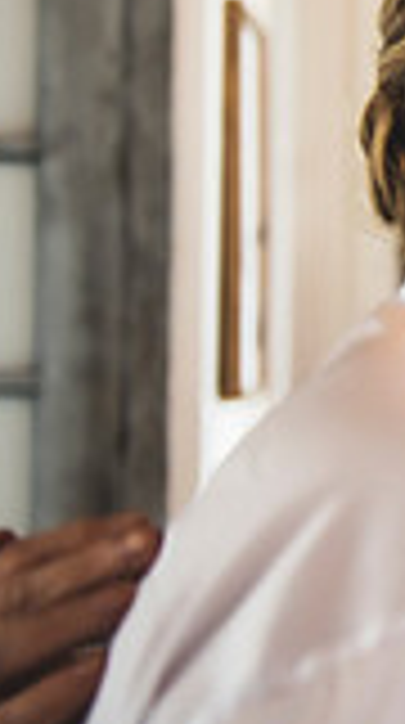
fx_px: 2609
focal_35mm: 136
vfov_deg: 15.8
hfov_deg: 7.7
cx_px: 1238
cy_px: 259
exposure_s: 1/125
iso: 500
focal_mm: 36
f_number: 2.8
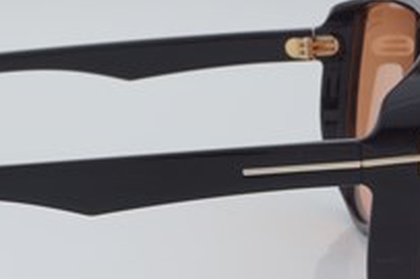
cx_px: 62
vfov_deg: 9.3
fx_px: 1725
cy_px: 172
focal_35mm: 148
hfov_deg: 13.8
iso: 100
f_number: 29
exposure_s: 1/4
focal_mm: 50
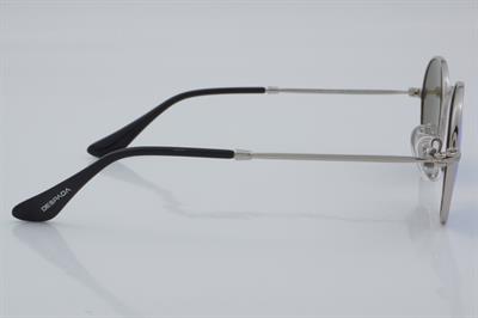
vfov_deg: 16.5
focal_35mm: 82
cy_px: 159
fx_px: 1094
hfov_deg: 24.6
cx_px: 239
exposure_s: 1/4
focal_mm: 55
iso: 100
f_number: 32
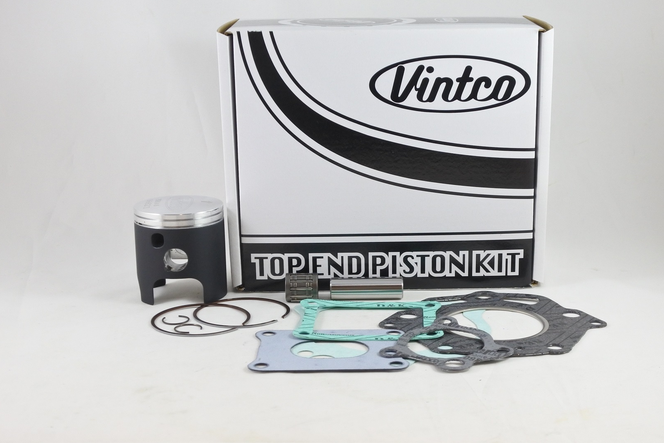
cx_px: 331
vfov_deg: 28.7
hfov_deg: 41.9
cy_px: 224
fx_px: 867
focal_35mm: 47
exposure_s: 1/125
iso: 640
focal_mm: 17.2
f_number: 4.5
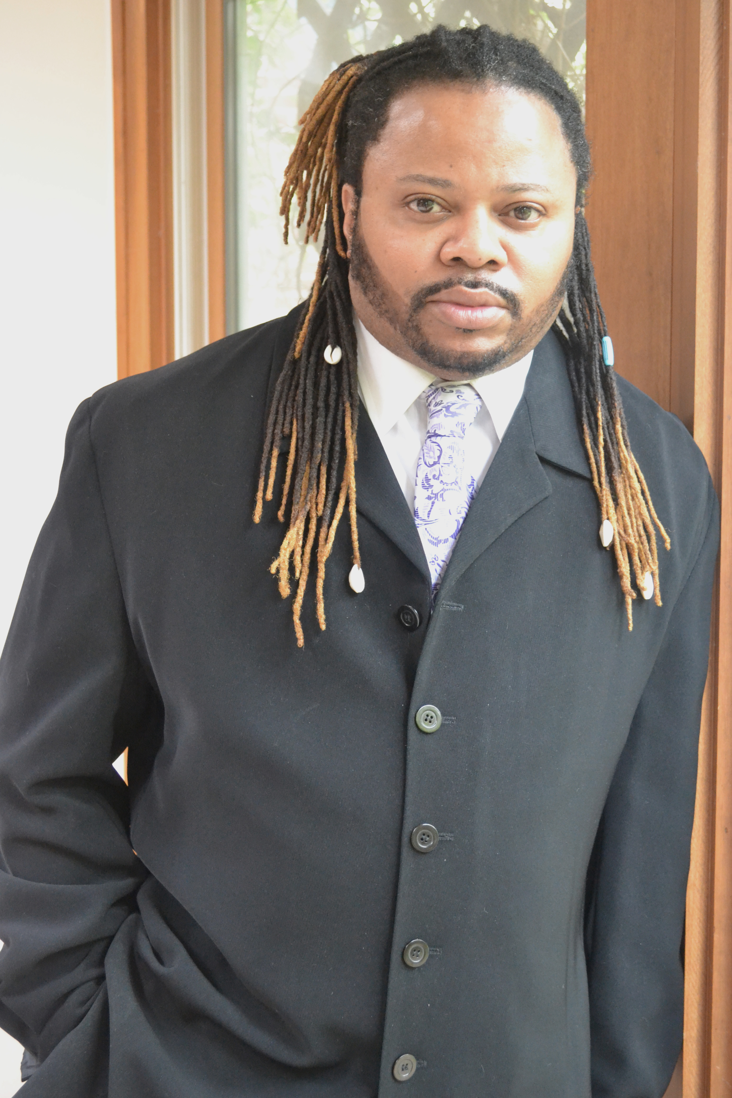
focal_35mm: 52
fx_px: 1601
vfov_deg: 37.9
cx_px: 366
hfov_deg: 25.8
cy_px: 549
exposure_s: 1/30
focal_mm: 35
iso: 3200
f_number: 5
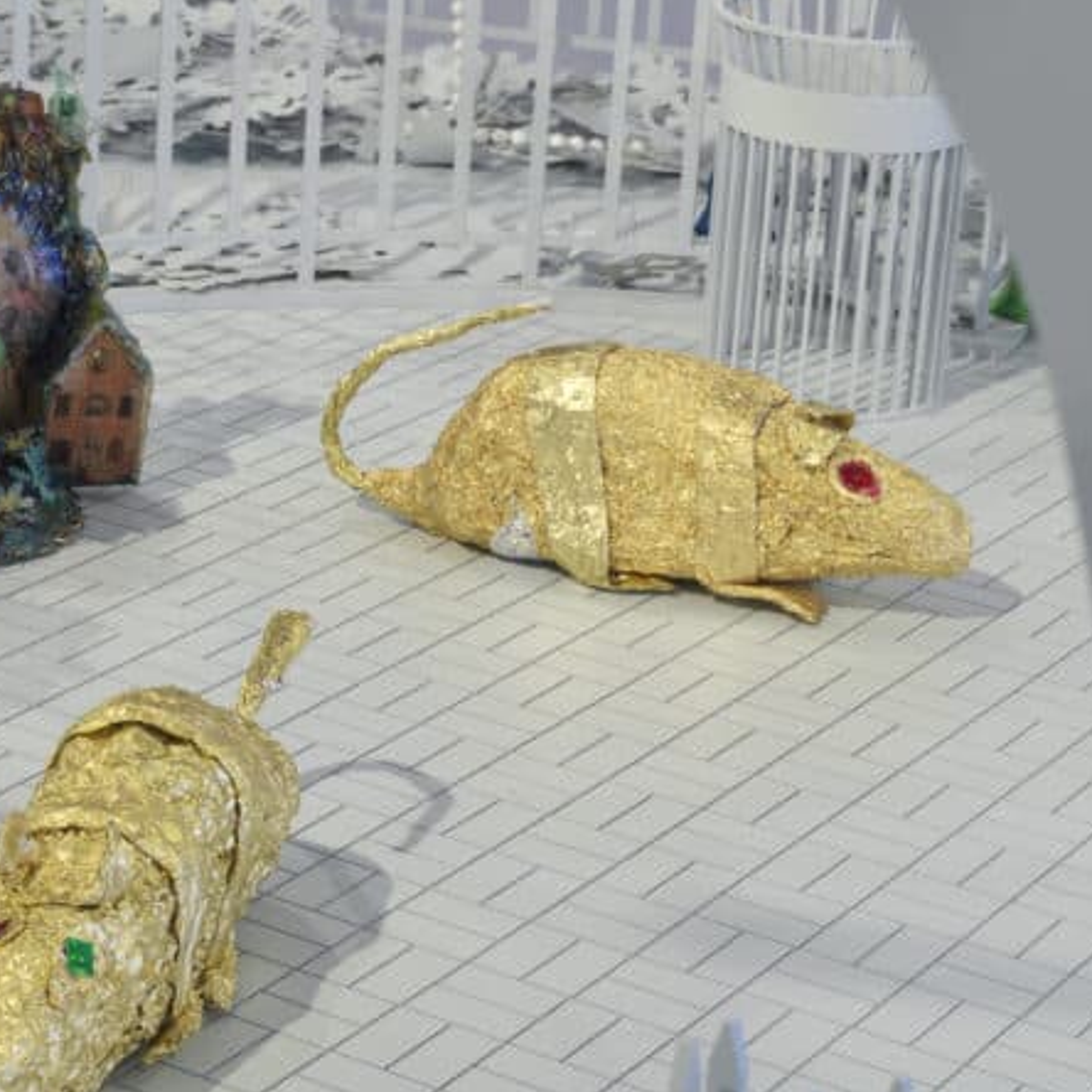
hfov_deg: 17.8
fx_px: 3462
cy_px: 456
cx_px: 284
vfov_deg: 17.9
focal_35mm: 97
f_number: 22
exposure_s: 8
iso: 100
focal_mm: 80
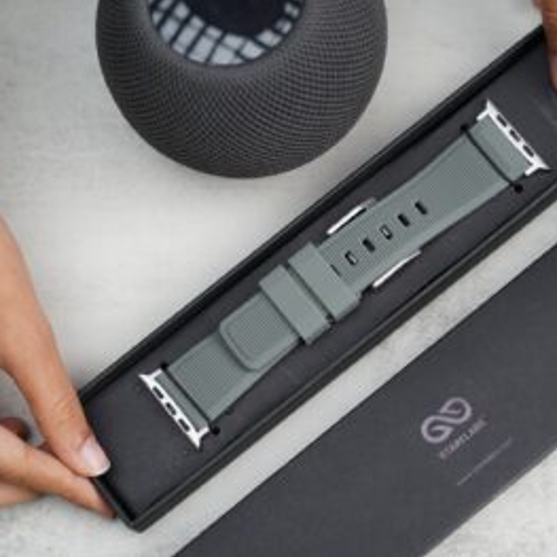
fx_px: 1766
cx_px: 305
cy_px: 276
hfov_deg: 17.9
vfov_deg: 17.9
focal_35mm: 97
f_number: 3.5
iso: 1600
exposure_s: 1/160
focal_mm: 75
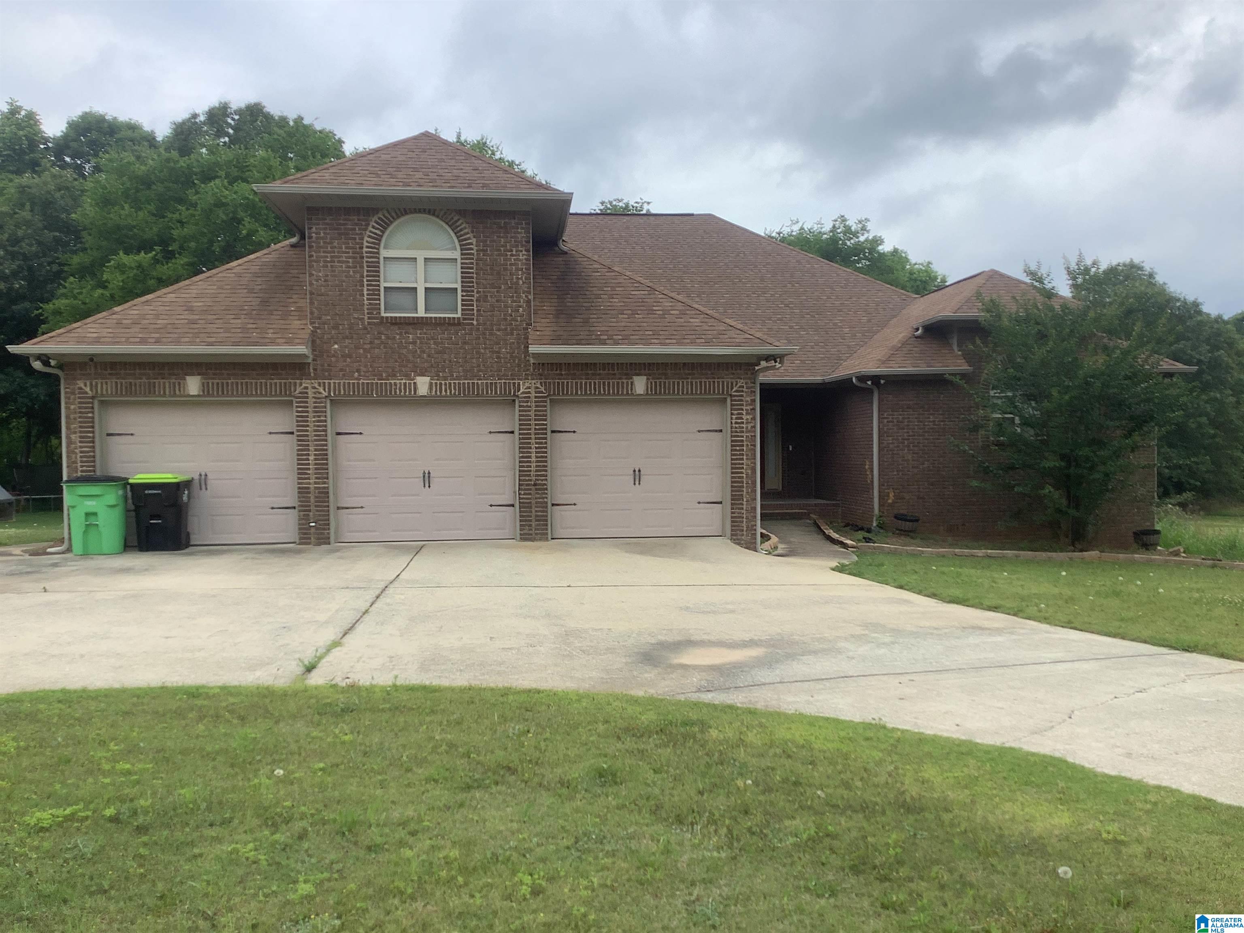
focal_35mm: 31
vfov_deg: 45.4
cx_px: 622
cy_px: 466
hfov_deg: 58.4
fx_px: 1114
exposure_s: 1/886
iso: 25
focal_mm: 3.3
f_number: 2.4
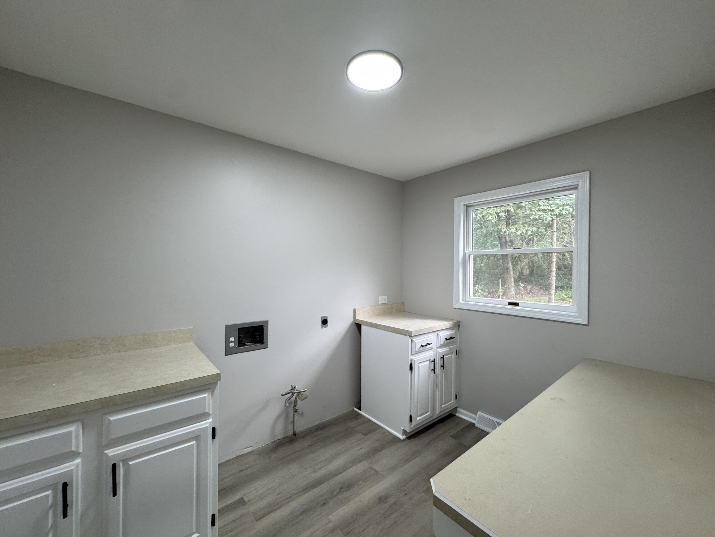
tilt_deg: -1.0
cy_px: 268
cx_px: 358
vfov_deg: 85.7
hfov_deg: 102.1
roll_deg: -0.9
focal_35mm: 14
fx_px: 289
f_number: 2.2
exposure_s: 1/120
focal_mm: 2.22
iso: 200
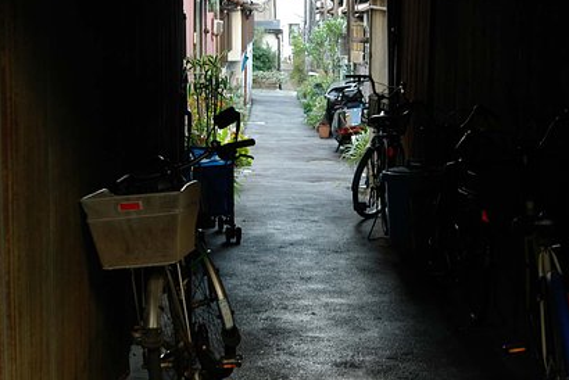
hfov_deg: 25.1
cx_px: 325
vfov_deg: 17.0
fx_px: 1275
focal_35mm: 81
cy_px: 175
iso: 200
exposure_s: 1/15
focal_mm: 43
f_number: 4.5
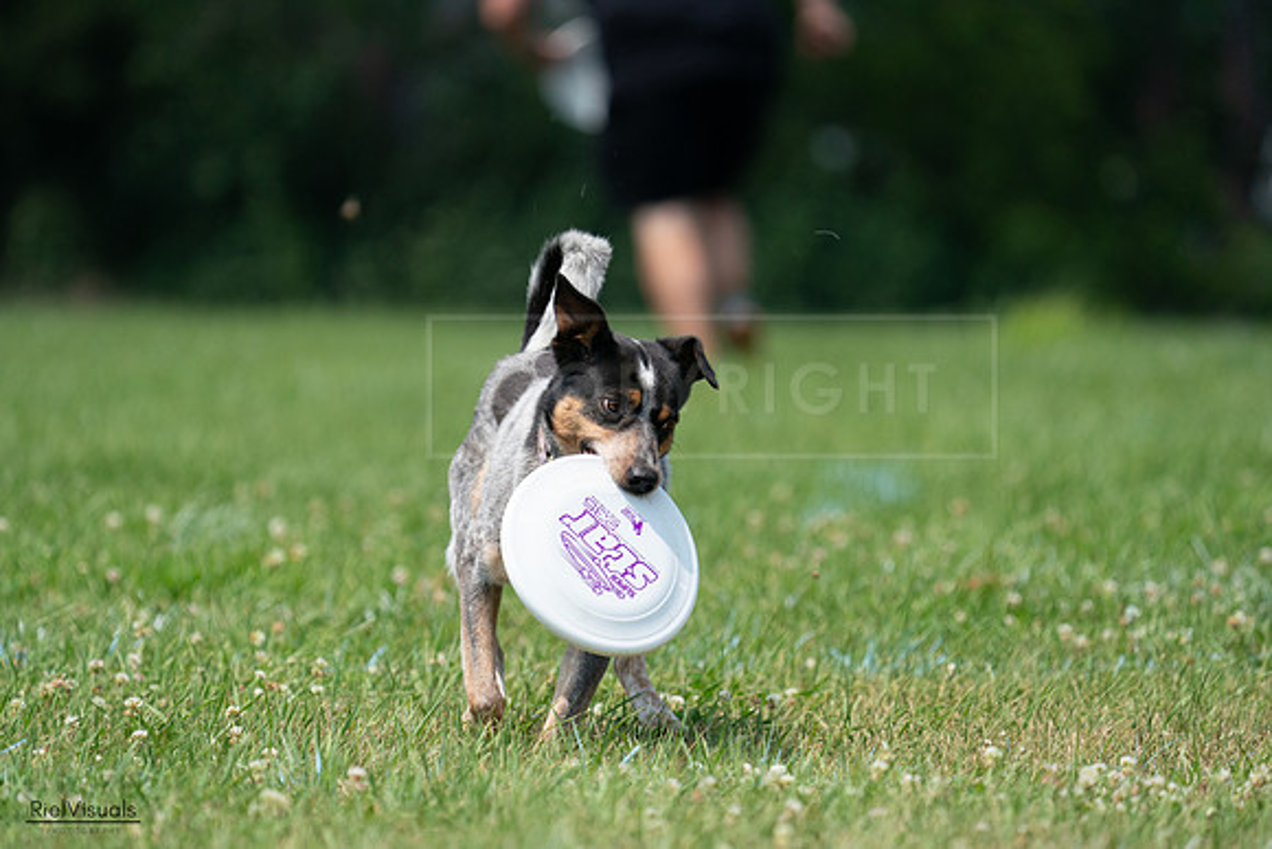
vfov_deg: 3.4
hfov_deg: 5.1
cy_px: 424
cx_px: 636
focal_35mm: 407
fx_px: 14383
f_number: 6.3
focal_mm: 407
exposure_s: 1/4000
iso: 1250
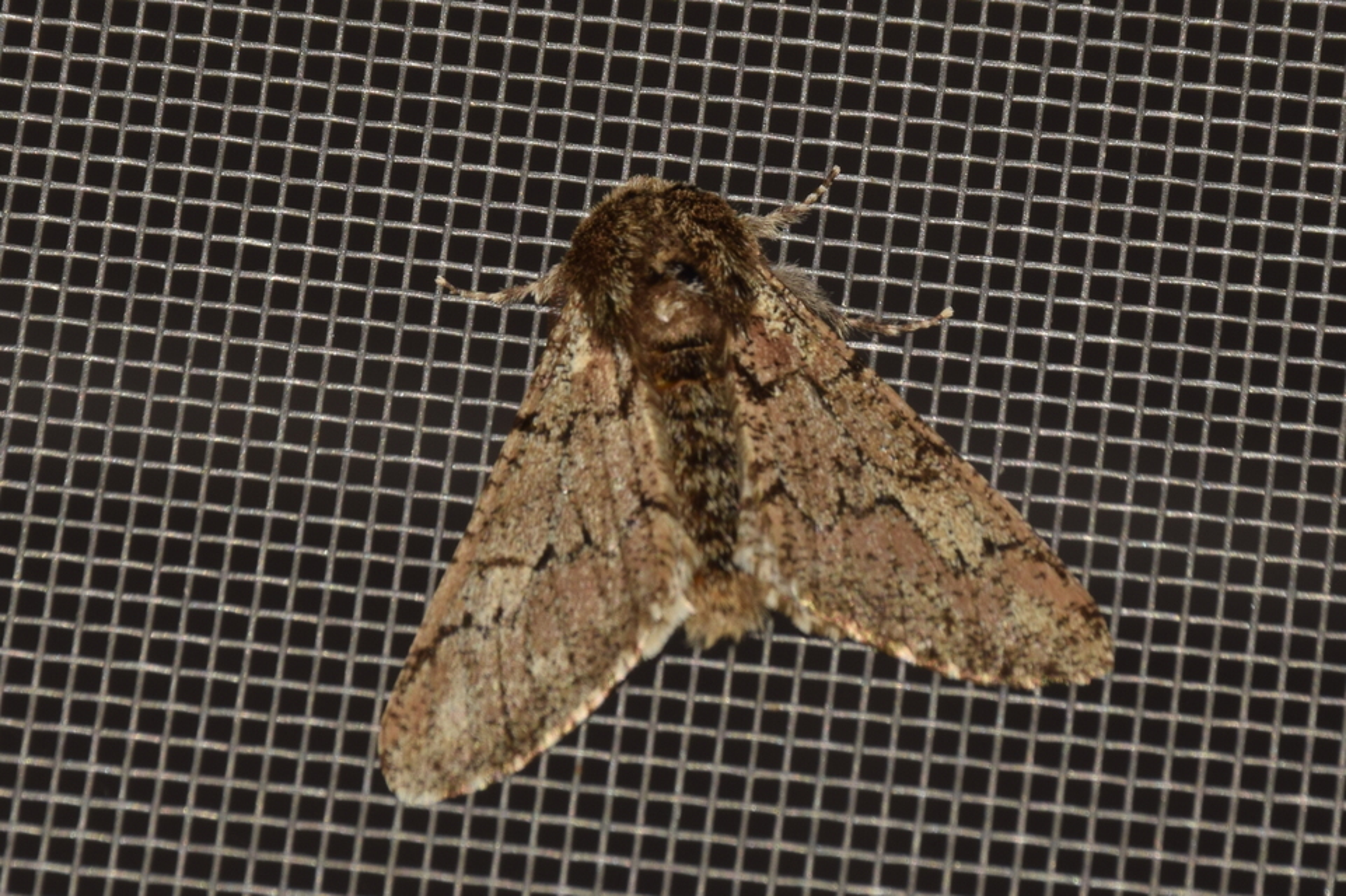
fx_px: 7849
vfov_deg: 6.5
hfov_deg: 9.8
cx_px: 673
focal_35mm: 210
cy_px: 448
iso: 100
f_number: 14
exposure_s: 1/200
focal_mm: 140
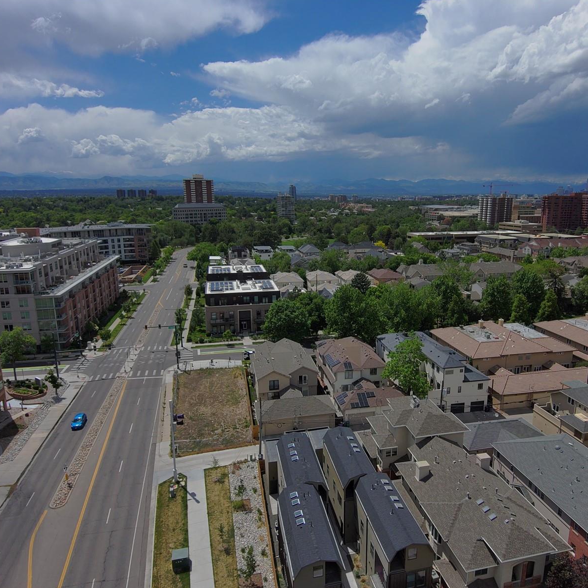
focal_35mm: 25
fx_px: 480
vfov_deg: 62.9
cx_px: 335
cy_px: 293
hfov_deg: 62.7
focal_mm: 3.7
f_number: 2.8
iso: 100
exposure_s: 1/149
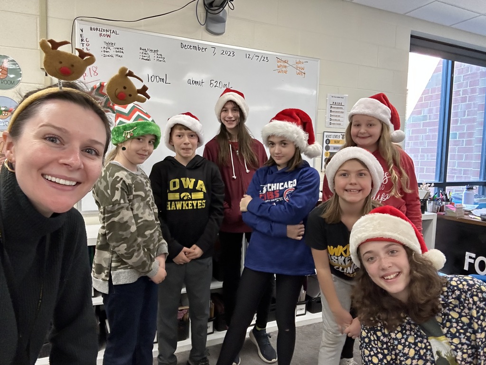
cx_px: 243
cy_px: 182
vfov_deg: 58.9
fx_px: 323
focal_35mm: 23
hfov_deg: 73.9
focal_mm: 2.69
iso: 320
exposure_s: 1/50
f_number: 1.9
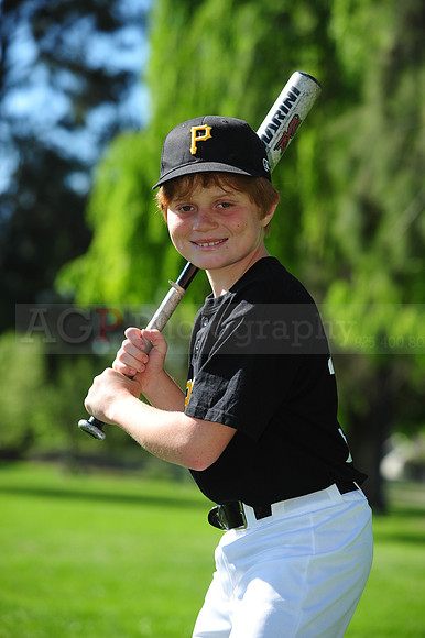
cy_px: 319
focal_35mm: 120
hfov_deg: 11.4
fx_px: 2127
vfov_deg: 17.1
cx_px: 212
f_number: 5
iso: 200
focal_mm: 120
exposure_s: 1/640
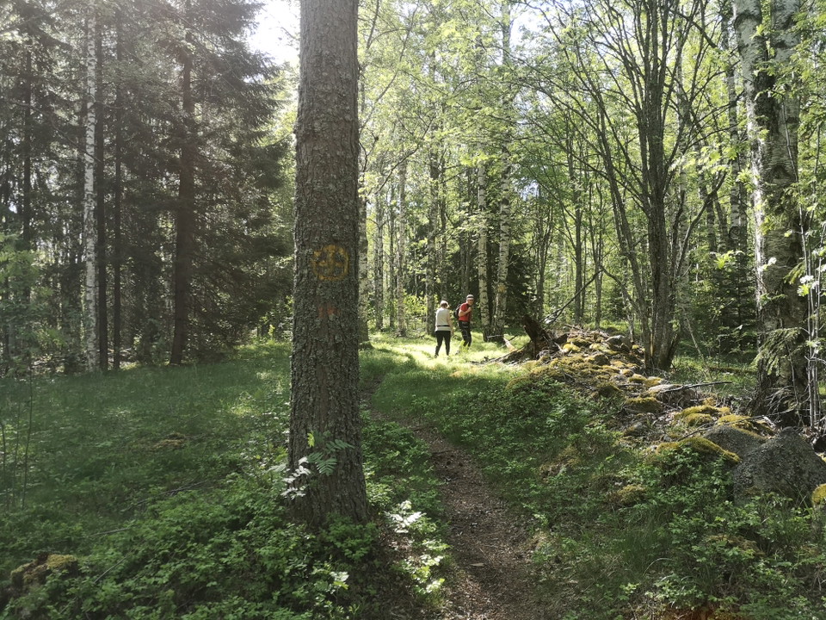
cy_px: 310
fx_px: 644
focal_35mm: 27
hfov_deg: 65.3
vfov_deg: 51.4
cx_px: 413
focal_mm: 3.95
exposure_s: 1/322
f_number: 1.8
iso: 50
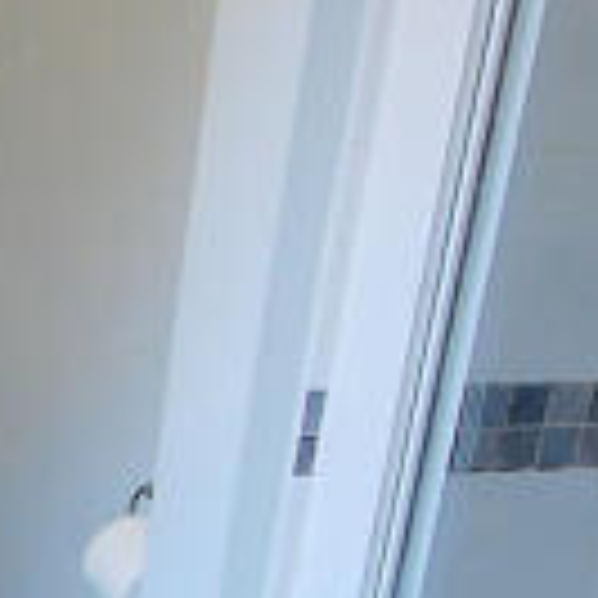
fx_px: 1231
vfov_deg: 27.1
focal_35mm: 63
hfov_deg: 22.6
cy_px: 400
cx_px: -283
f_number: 4
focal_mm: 10
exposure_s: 1/40
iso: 800
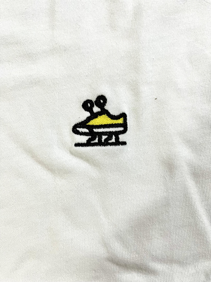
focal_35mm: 26
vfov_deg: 67.3
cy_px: 141
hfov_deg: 53.1
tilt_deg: -83.9
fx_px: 211
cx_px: 106
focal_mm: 5.1
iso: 100
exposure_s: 1/50
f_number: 1.6
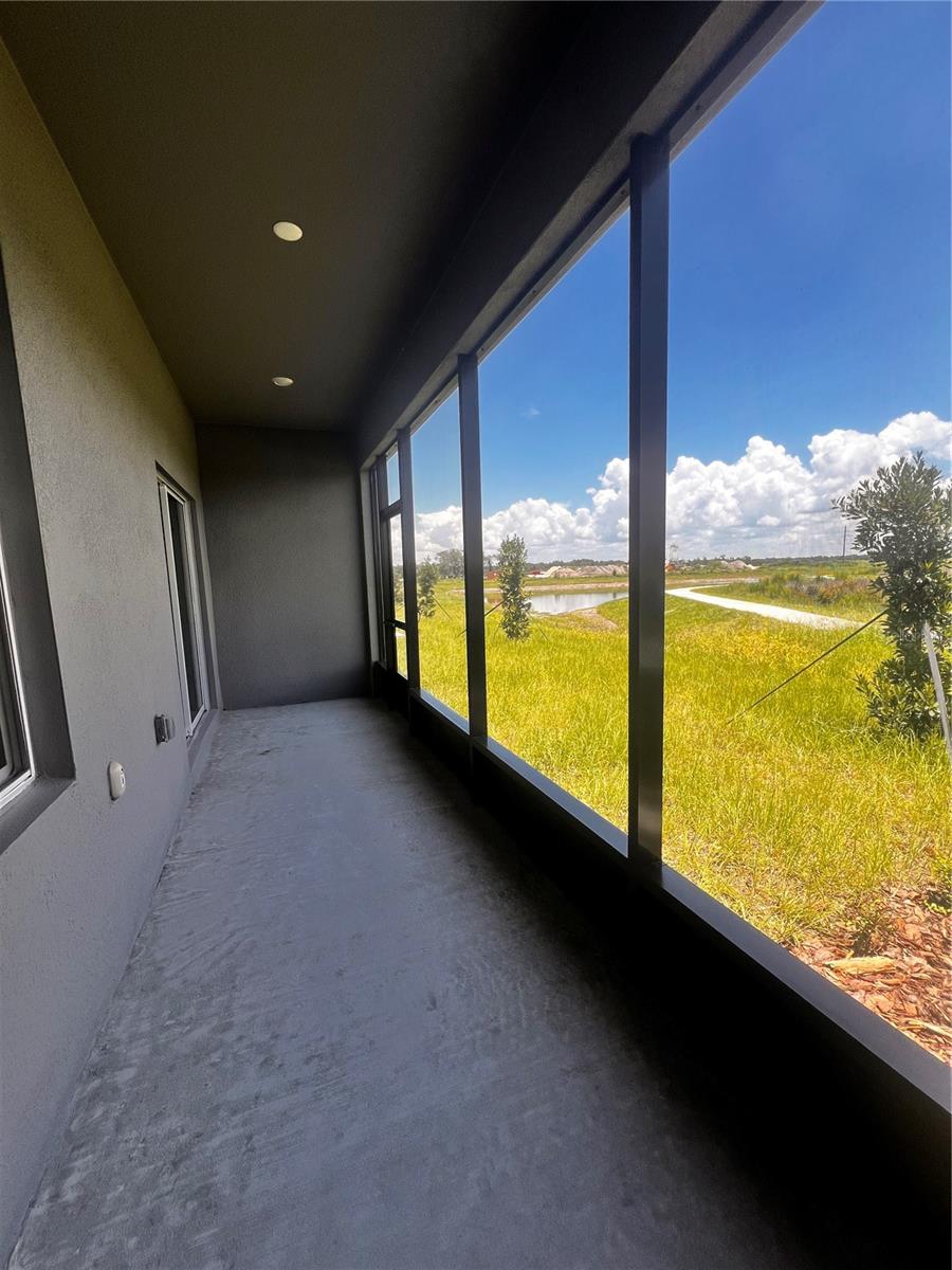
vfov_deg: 106.2
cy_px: 635
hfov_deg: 89.9
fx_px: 477
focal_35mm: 13
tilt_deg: -6.8
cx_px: 476
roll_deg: +2.1
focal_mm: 1.57
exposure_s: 1/451
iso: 32
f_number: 1.8
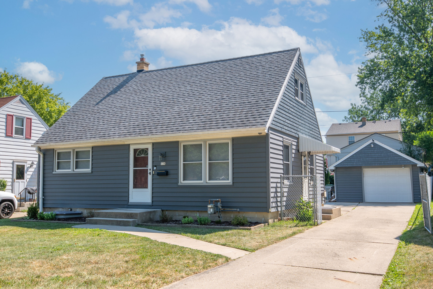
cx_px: 216
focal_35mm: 36
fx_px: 433
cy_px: 144
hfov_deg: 53.1
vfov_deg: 36.9
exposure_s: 1/500
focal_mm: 24
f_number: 8
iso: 320
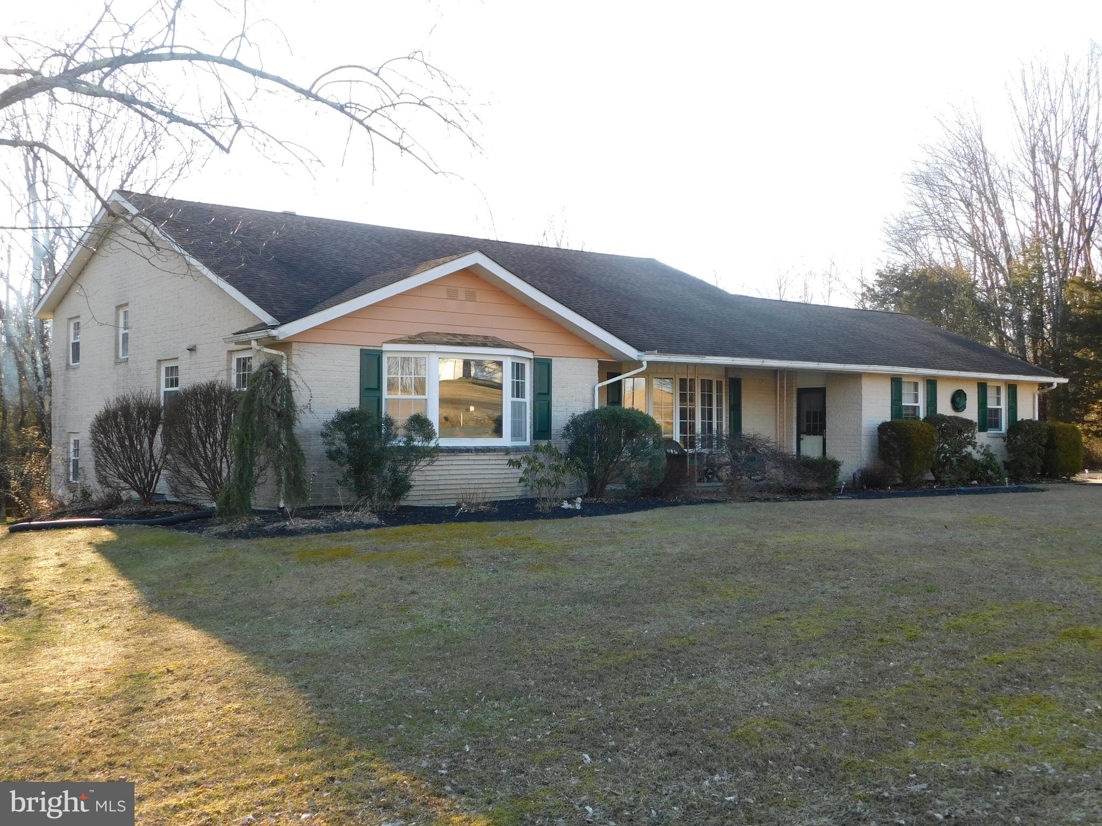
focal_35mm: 36
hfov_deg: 51.4
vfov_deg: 39.7
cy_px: 413
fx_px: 1146
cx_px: 551
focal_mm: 6.3
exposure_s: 1/200
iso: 125
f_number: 3.5
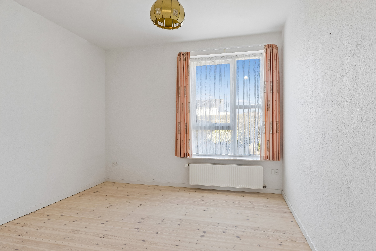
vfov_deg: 56.1
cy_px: 126
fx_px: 235
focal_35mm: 22
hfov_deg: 77.3
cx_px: 188
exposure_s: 1/13
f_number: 8
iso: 200
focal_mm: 15
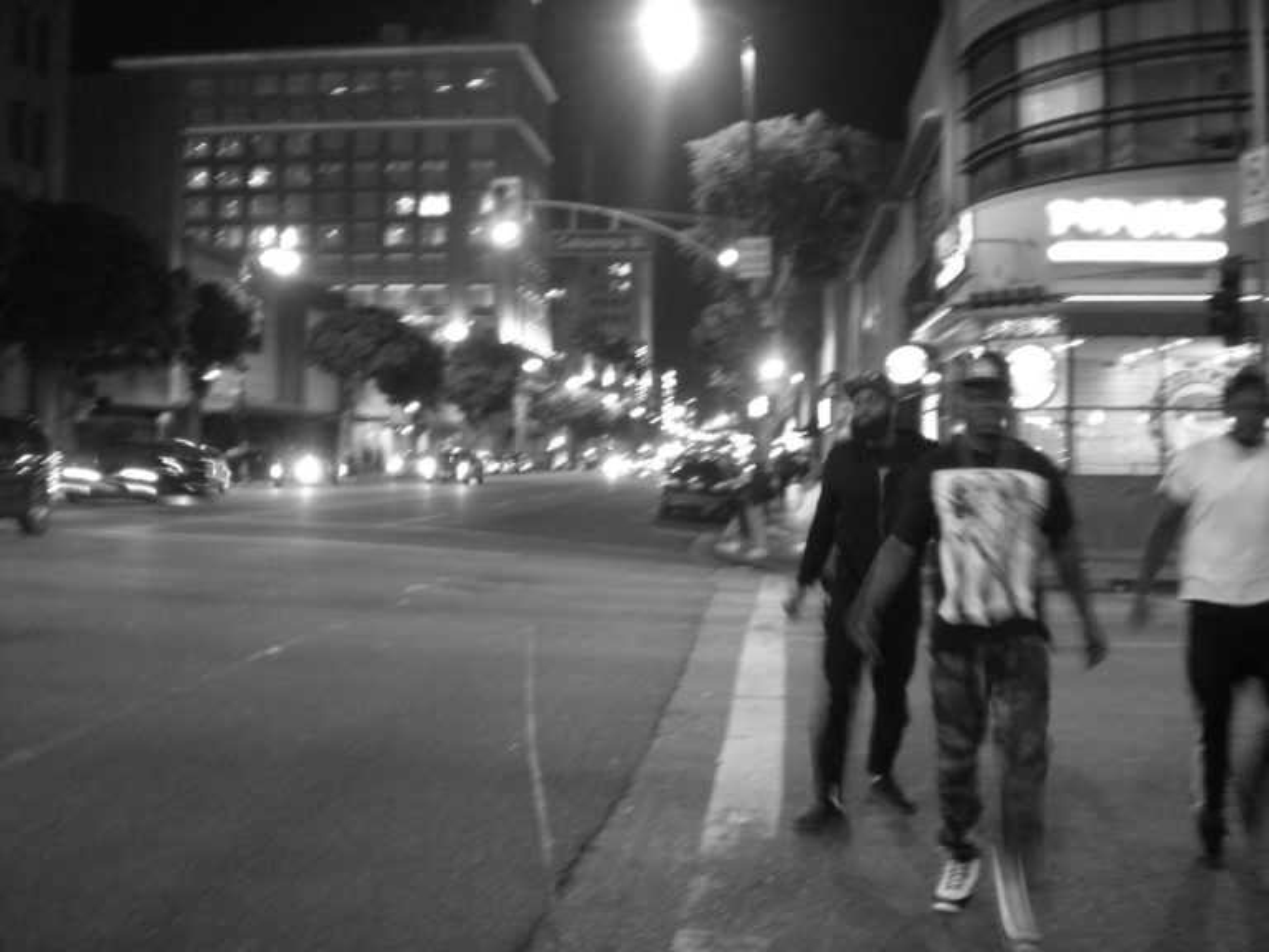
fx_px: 1393
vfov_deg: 37.7
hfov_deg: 49.0
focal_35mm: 38
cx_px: 634
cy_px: 476
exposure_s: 1/6.2
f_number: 3.1
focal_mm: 6.3
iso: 400
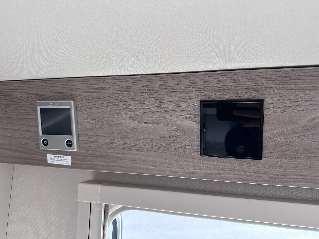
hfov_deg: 71.6
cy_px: 120
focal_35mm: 24
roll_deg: -1.6
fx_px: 221
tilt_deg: +7.4
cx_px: 160
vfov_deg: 56.8
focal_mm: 6.86
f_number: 1.78
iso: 200
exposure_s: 1/121
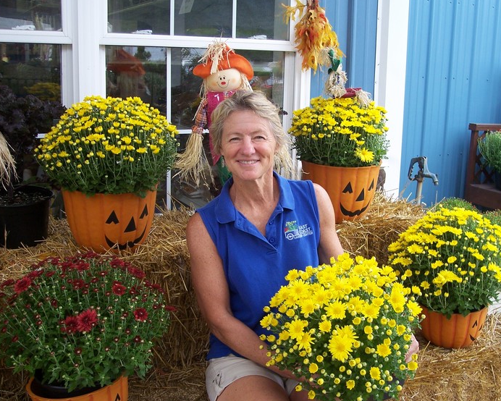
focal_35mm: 44
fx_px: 653
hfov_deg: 42.0
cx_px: 267
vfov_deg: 34.2
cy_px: 198
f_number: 3.4
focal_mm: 8
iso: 100
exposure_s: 1/125
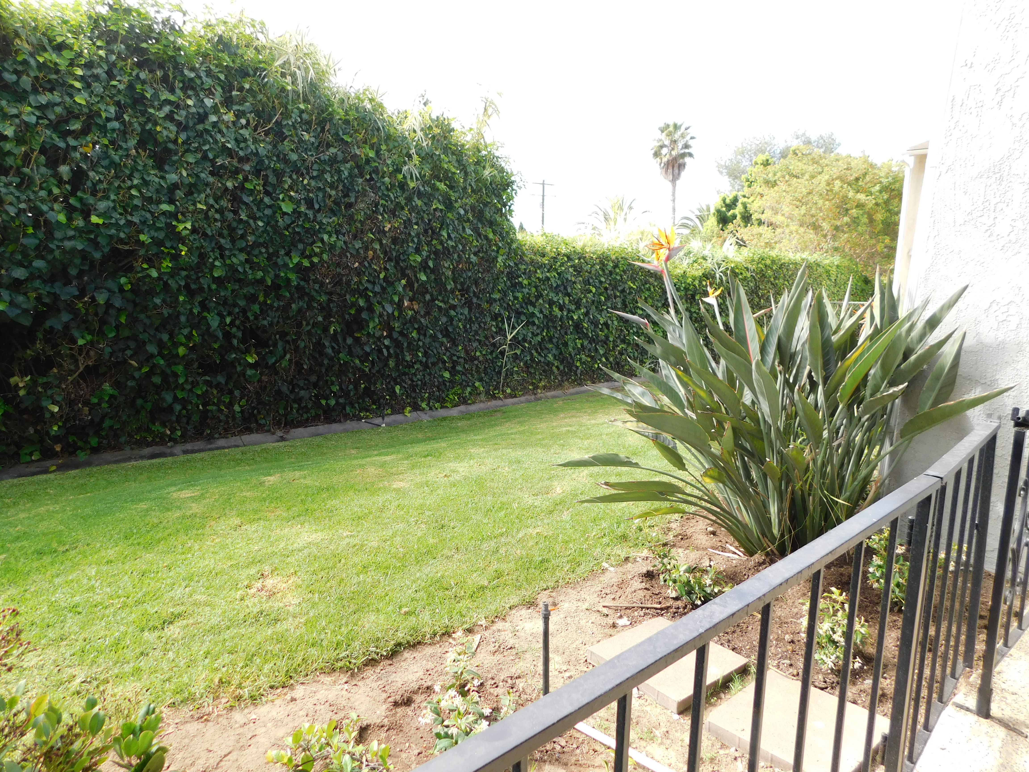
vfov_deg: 58.9
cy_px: 386
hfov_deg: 73.9
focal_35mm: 23
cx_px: 514
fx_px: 684
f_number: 3
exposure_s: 1/320
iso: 125
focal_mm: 4
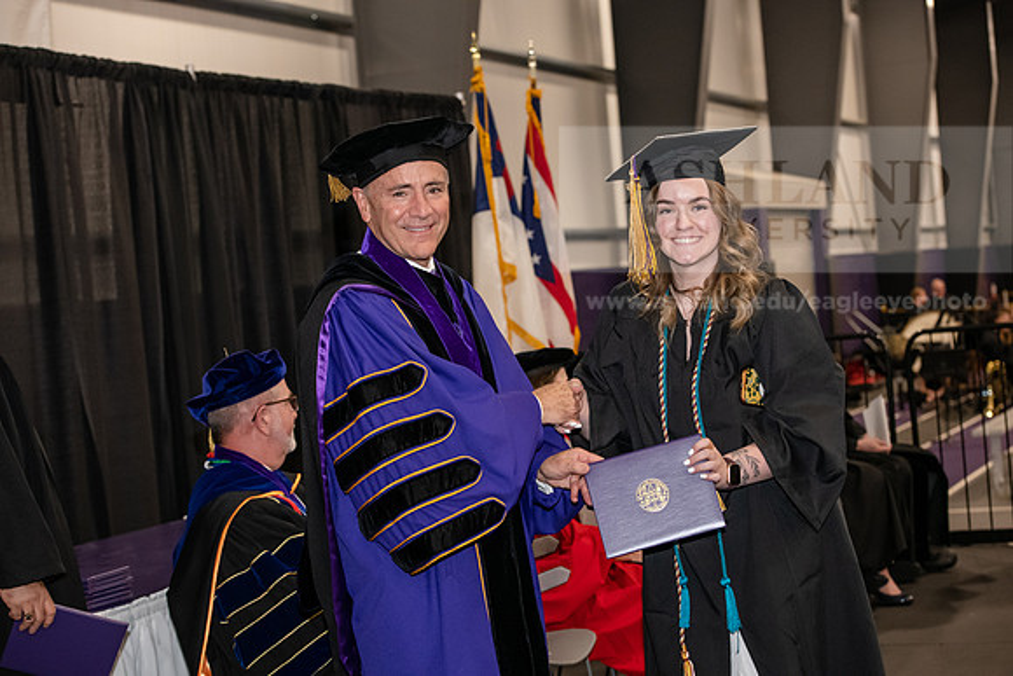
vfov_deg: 19.5
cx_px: 506
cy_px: 338
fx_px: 1970
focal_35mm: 70
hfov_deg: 28.8
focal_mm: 70
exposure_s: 1/200
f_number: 5
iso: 2500
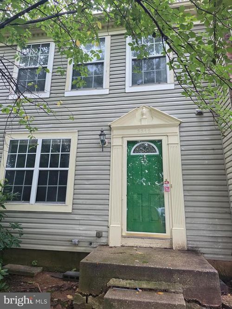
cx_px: 116
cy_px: 154
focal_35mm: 23
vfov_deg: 73.9
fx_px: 206
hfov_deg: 58.9
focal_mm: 6.3
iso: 500
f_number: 1.7
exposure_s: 1/120
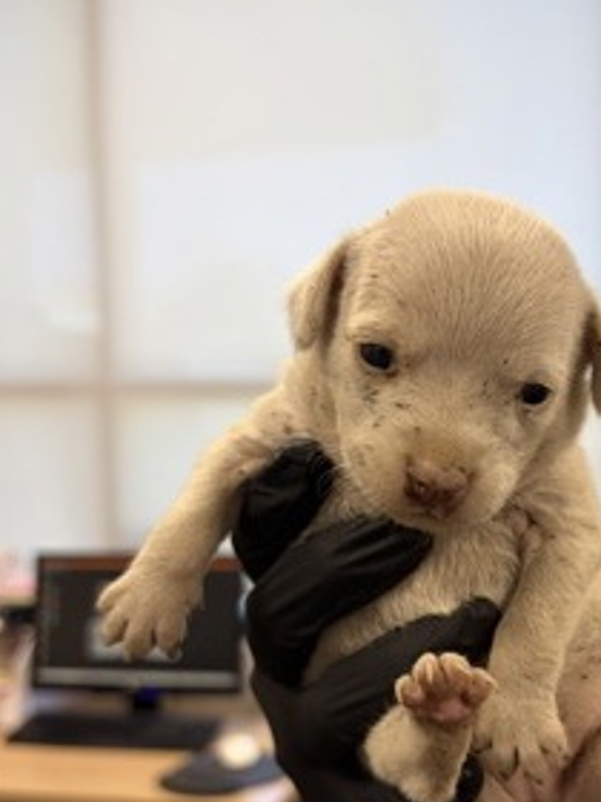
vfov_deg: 46.9
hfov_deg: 36.1
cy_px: 547
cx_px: 436
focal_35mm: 39
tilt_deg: -7.9
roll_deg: -1.0
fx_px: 903
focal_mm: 5.96
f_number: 1.6
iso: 80
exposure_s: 1/100
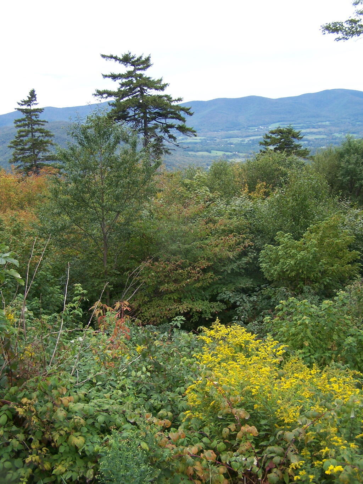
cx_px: 182
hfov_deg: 37.7
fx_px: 531
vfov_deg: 49.0
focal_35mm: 38
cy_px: 242
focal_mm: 6.3
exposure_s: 1/250
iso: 80
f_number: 2.8
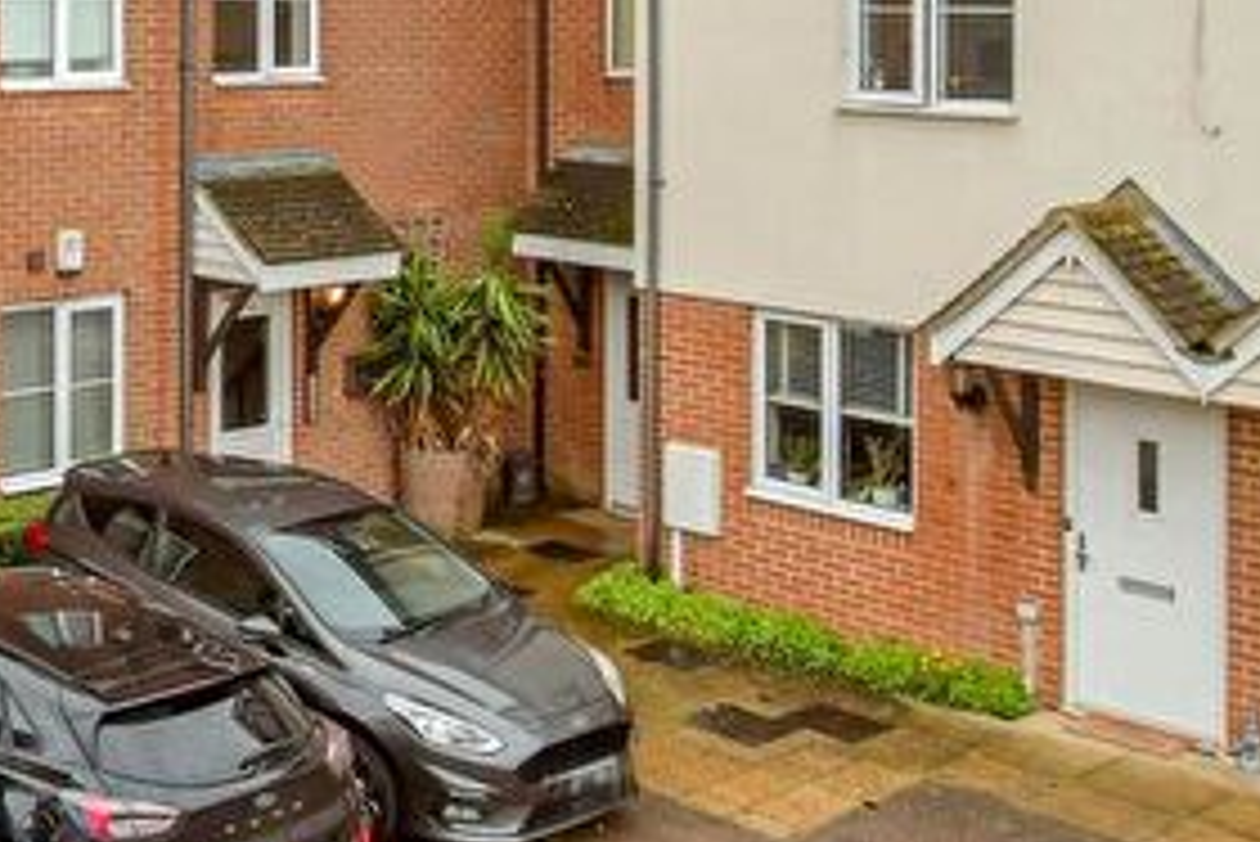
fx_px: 1576
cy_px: 61
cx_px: -32
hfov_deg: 38.2
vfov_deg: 28.6
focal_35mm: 45
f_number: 8
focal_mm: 12
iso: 250
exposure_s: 1/80
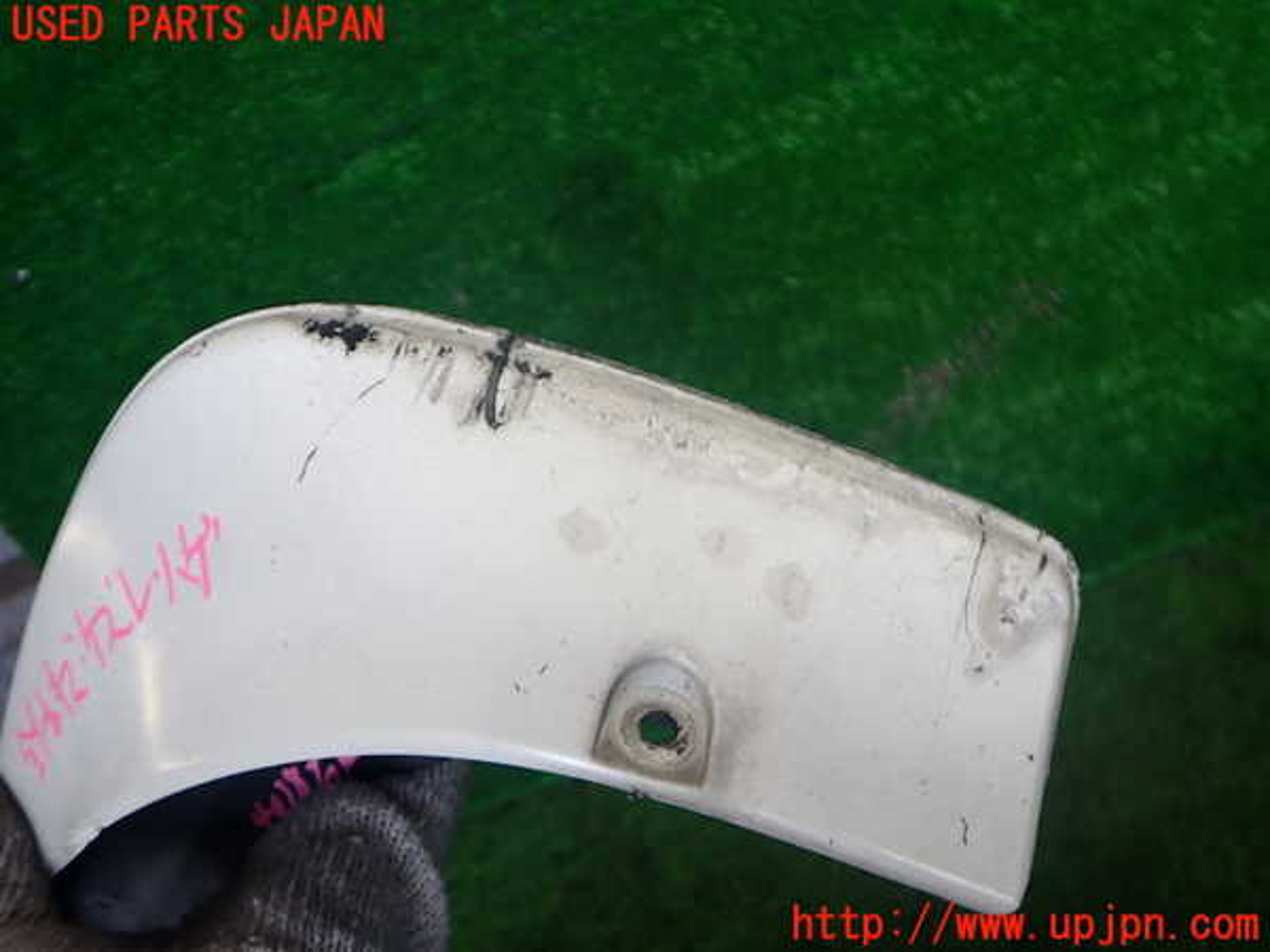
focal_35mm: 30
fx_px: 1101
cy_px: 476
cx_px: 635
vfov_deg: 46.8
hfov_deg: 60.0
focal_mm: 5.4
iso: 100
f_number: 2.3
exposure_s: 1/125
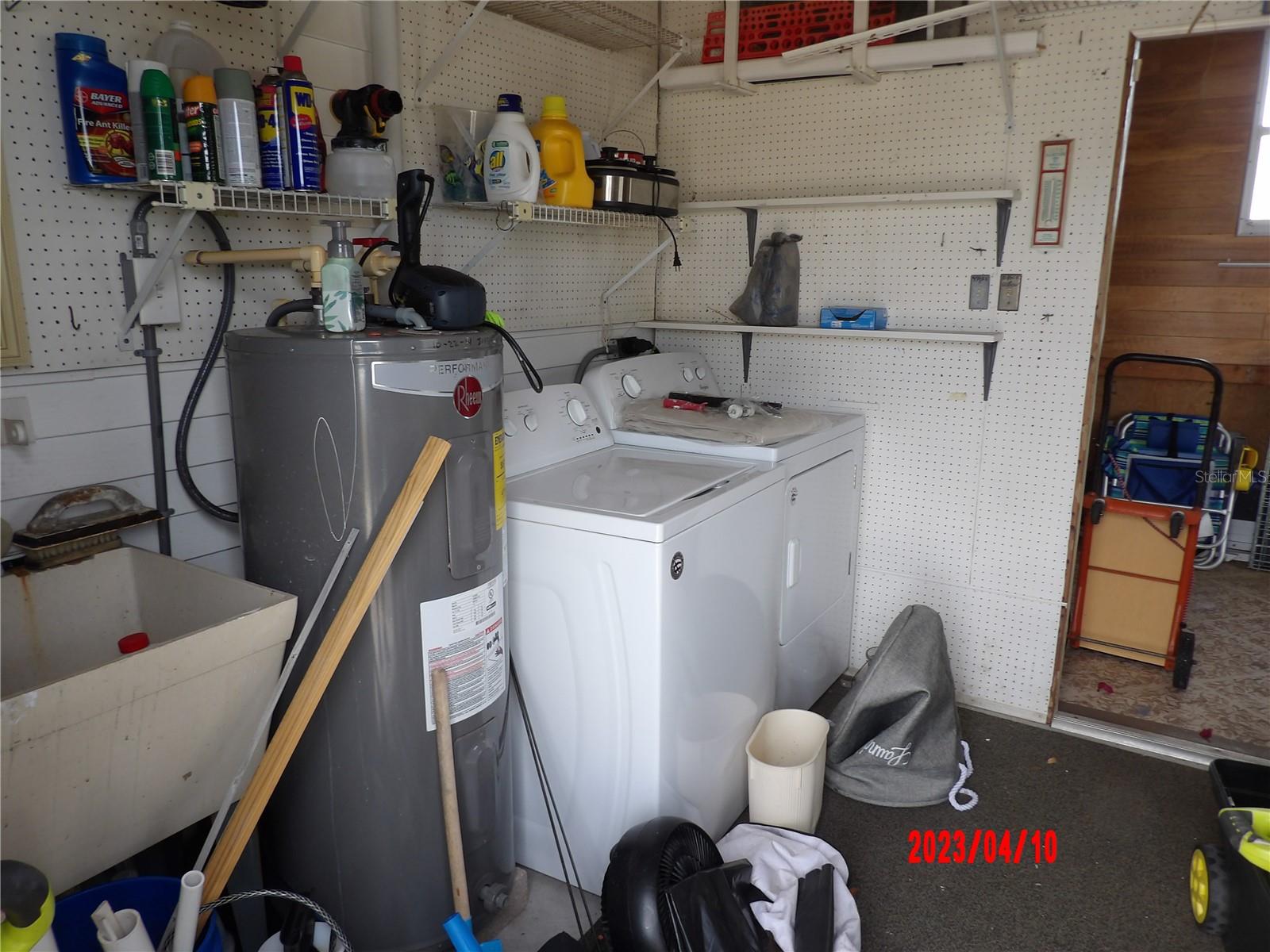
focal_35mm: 24
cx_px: 635
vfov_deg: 56.8
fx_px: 881
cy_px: 476
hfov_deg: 71.6
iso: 100
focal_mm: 4.3
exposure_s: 1/41
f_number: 3.2
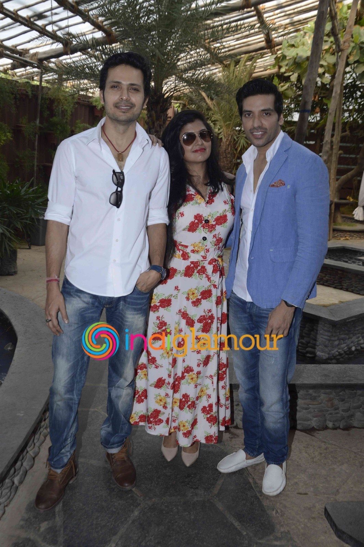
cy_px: 274
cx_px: 182
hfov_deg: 36.8
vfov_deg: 53.2
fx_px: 547
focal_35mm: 36
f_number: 7.1
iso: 400
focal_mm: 24
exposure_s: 1/160
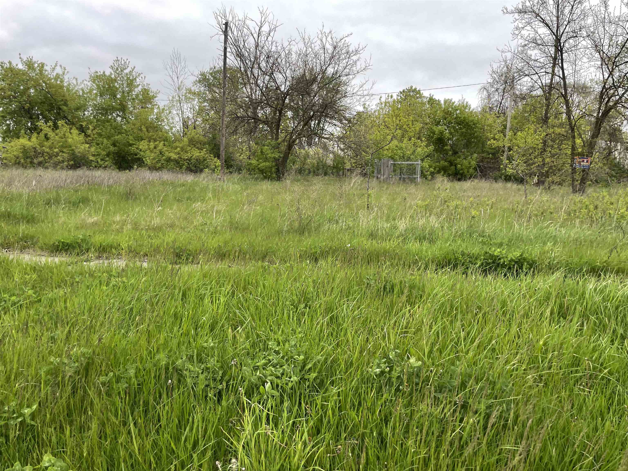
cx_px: 314
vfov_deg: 53.1
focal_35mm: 26
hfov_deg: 67.3
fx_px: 472
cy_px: 236
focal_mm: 4.2
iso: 32
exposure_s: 1/217
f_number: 1.6
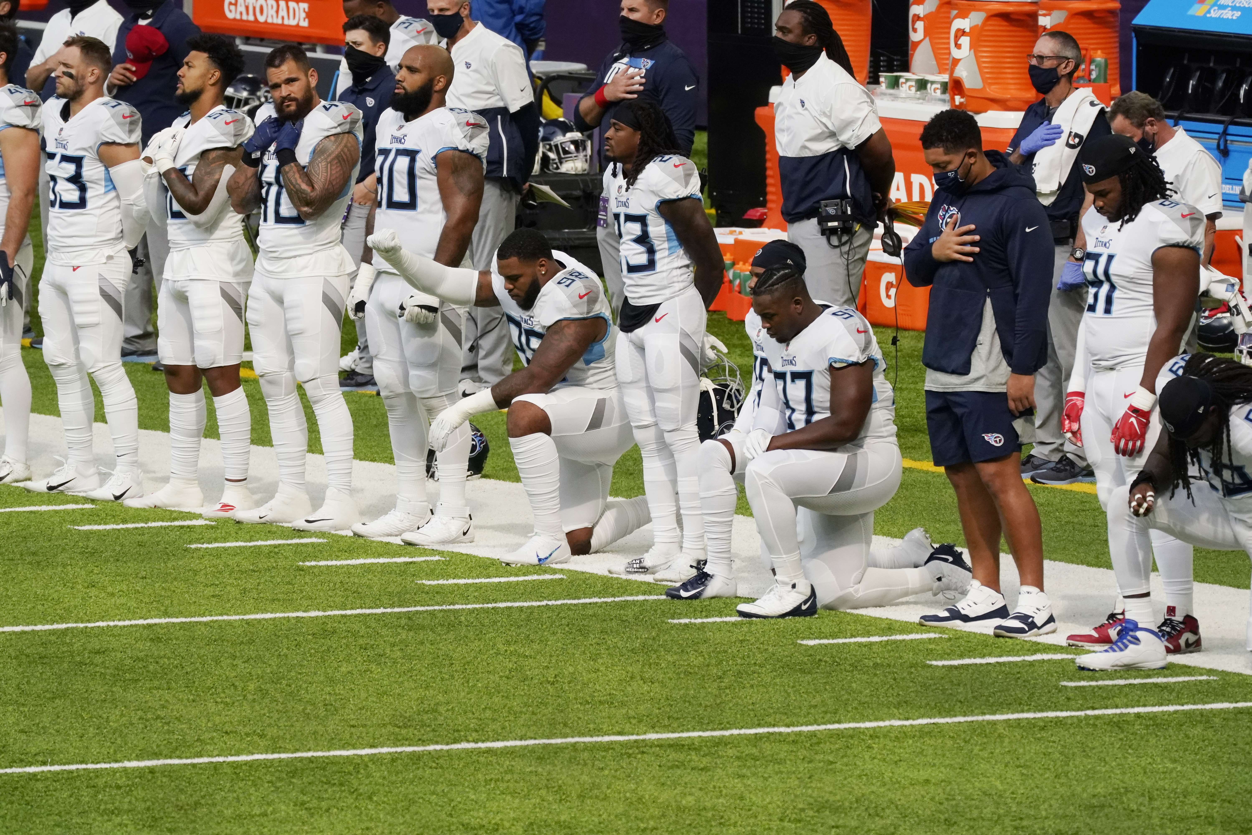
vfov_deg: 2.8
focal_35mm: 494
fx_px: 17179
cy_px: 418
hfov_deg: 4.2
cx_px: 626
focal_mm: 494
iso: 4000
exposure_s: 1/1250
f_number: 11
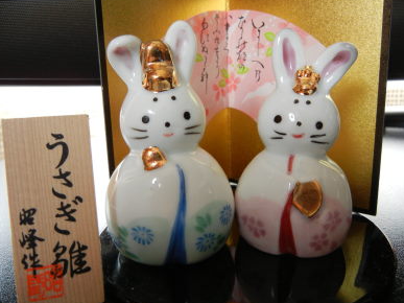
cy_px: 149
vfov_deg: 45.4
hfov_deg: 58.4
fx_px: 362
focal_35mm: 31
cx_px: 200
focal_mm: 5.4
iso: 278
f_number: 3.5
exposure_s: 1/30
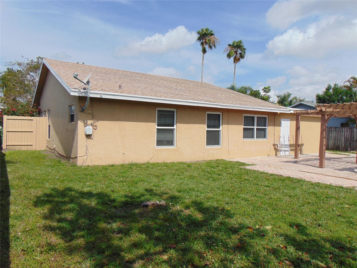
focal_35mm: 25
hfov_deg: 69.4
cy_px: 134
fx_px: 258
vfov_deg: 54.9
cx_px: 178
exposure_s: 1/400
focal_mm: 4.5
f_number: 7.7
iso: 80
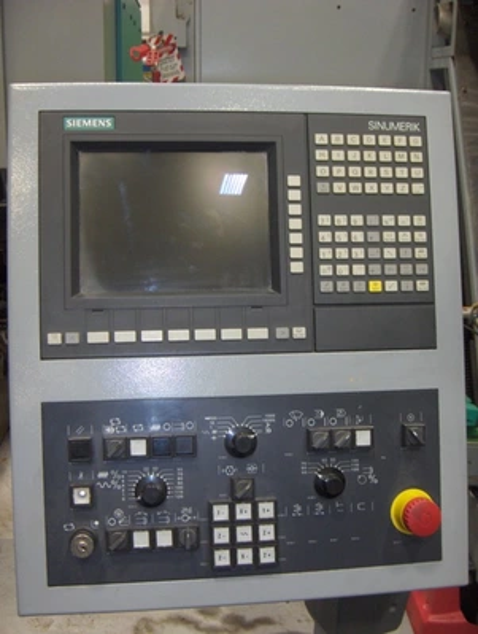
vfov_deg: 47.8
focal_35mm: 39
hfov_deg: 36.9
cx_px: 239
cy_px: 317
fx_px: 715
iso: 100
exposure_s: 1/22.8
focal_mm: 8
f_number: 2.8
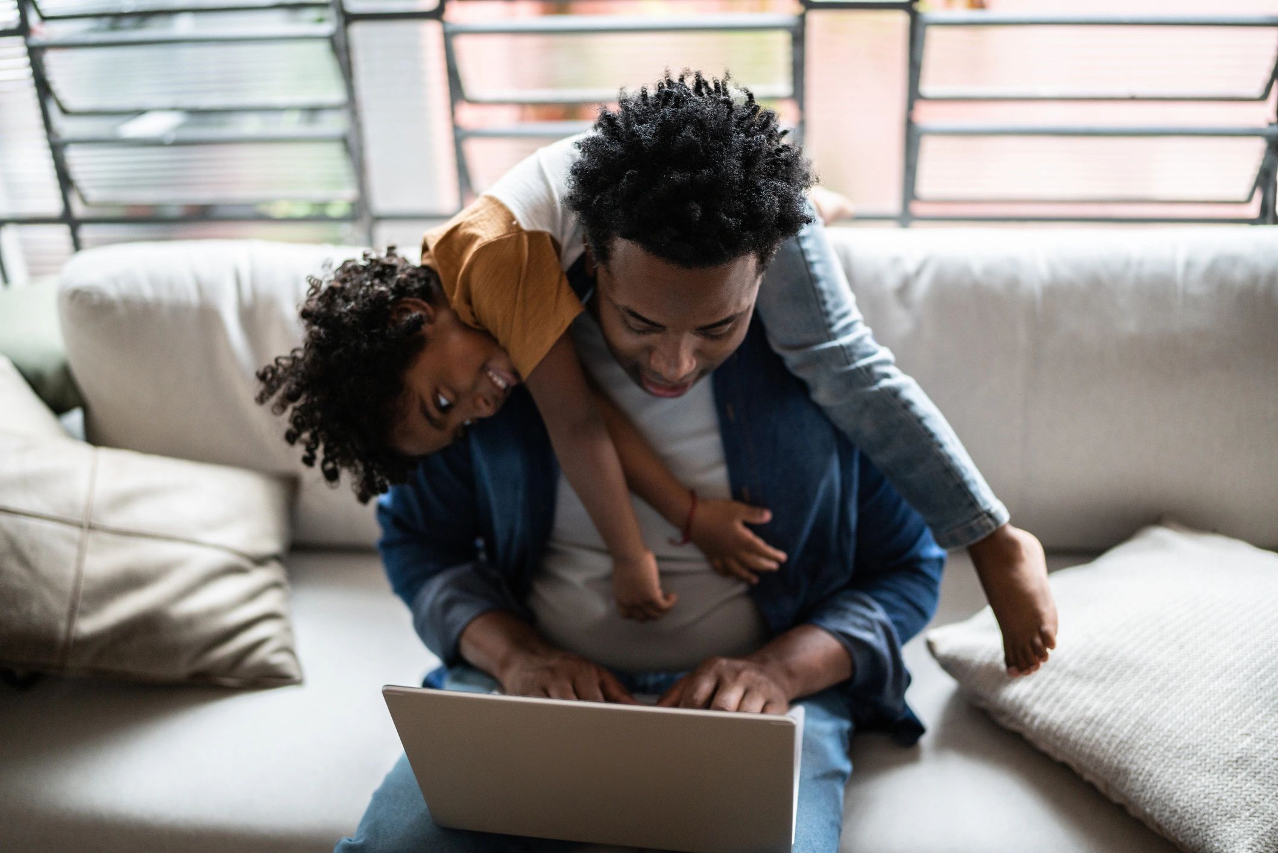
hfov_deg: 54.4
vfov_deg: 37.9
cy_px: 426
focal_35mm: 35
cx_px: 639
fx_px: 1243
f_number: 1.2
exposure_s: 1/500
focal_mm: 35
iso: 400
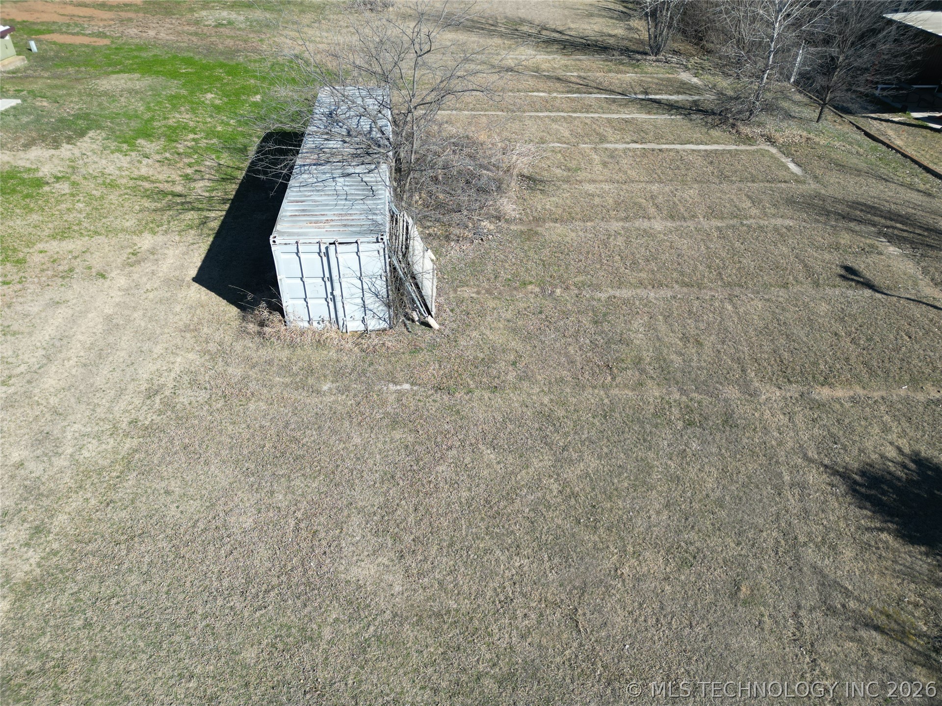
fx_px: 653
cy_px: 353
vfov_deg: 56.8
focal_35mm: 24
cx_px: 471
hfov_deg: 71.6
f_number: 1.7
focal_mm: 6.72
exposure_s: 1/2000
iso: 100
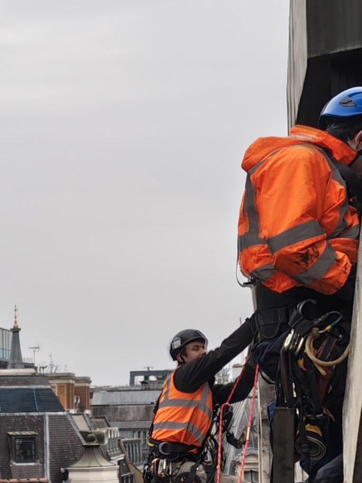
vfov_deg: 18.6
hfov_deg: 14.1
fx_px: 1463
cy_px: 364
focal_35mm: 105
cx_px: 148
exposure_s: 1/143
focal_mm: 5.6
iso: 50
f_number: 2
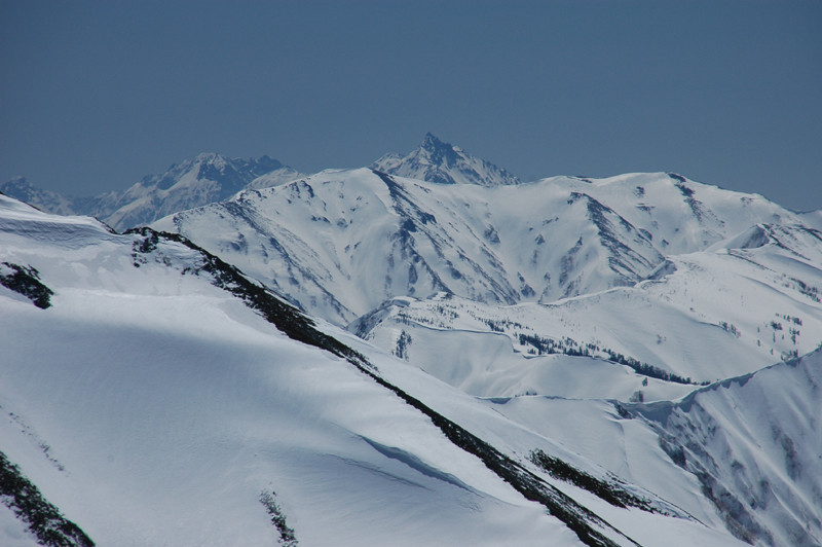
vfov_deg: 4.6
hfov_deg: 6.9
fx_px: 6844
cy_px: 274
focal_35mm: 300
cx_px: 411
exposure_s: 1/500
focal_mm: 200
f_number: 10
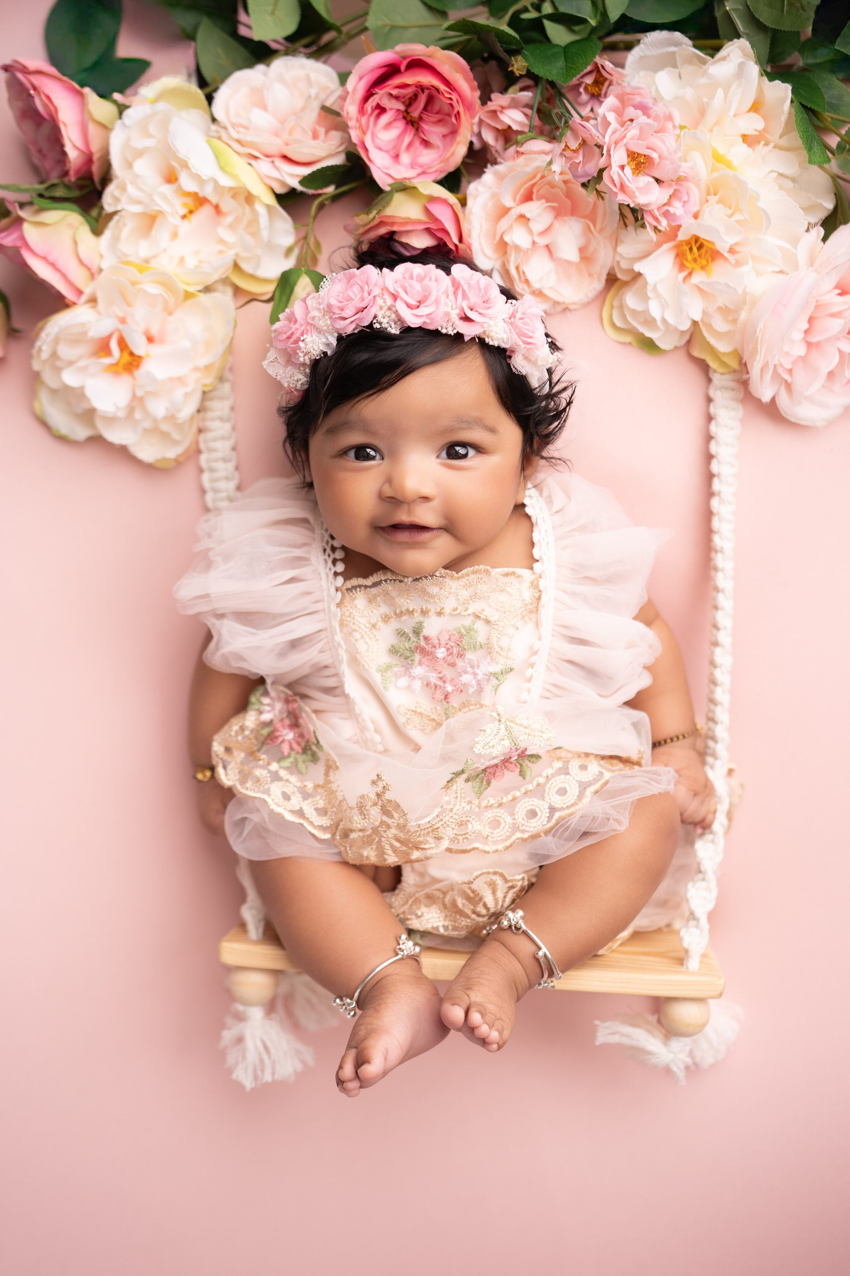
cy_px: 638
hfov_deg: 37.9
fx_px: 1239
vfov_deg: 54.4
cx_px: 425
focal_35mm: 35
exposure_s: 1/160
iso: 100
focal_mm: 35
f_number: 2.2
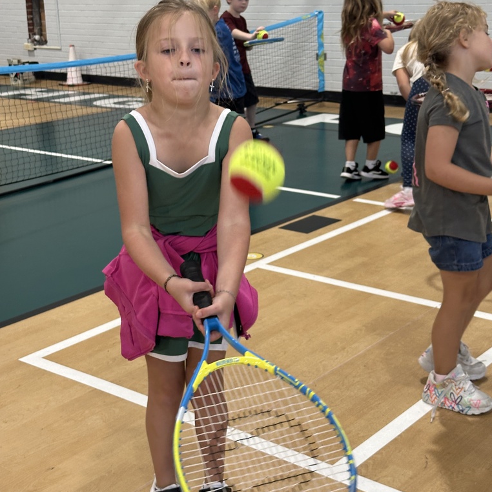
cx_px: 247
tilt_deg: -12.3
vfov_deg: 30.0
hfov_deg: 30.0
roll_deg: +2.6
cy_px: 227
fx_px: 917
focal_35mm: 57
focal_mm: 6.86
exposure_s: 1/60
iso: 160
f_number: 1.78
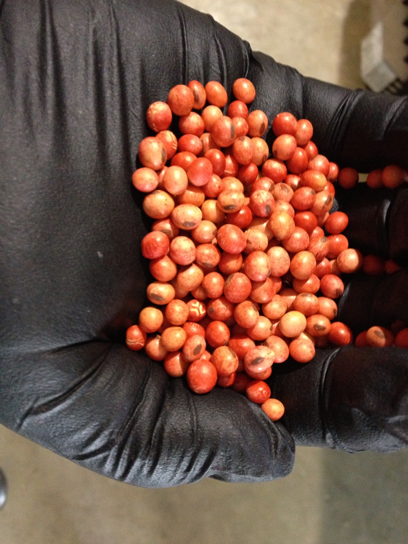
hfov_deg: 40.7
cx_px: 204
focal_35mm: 35
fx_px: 550
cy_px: 272
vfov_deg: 52.6
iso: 500
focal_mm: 4.28
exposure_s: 1/15
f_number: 2.4
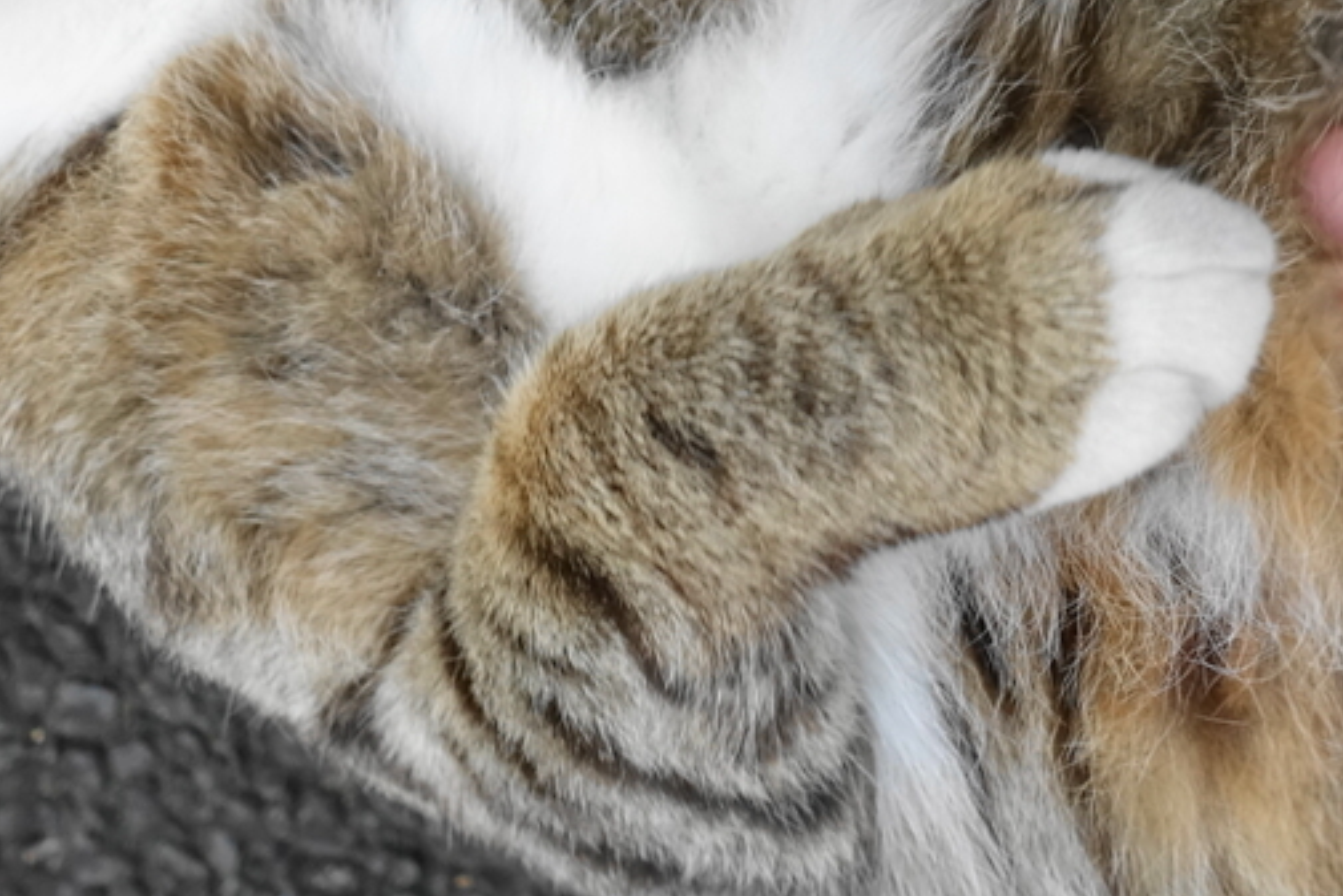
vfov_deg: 22.9
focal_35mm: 57
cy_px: 24
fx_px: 2127
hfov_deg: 35.0
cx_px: 713
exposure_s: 1/250
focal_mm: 8.8
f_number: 3.2
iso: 400
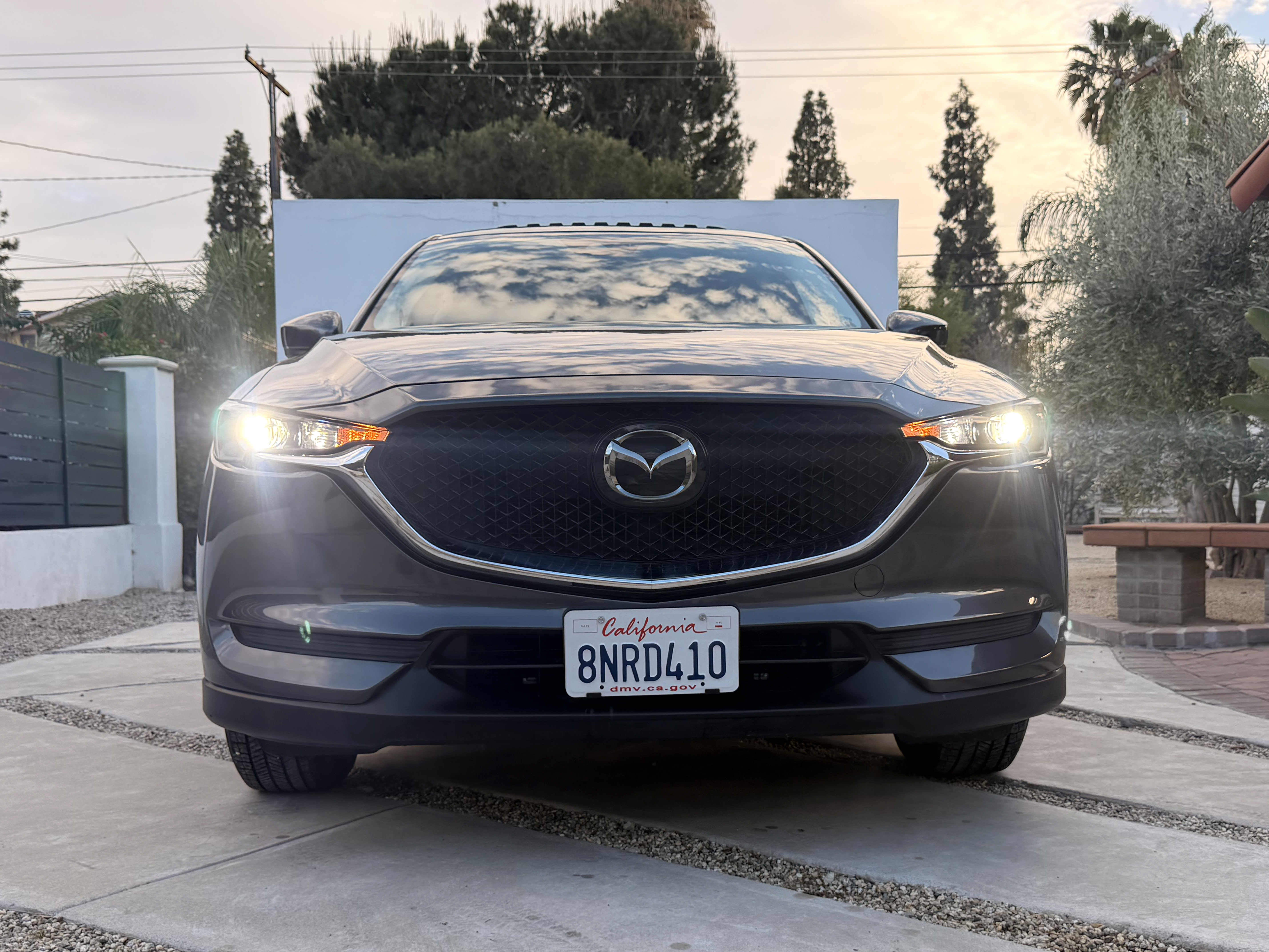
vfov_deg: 56.8
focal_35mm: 24
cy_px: 476
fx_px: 880
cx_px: 634
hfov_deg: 71.6
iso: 100
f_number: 1.78
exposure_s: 1/878
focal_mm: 6.76
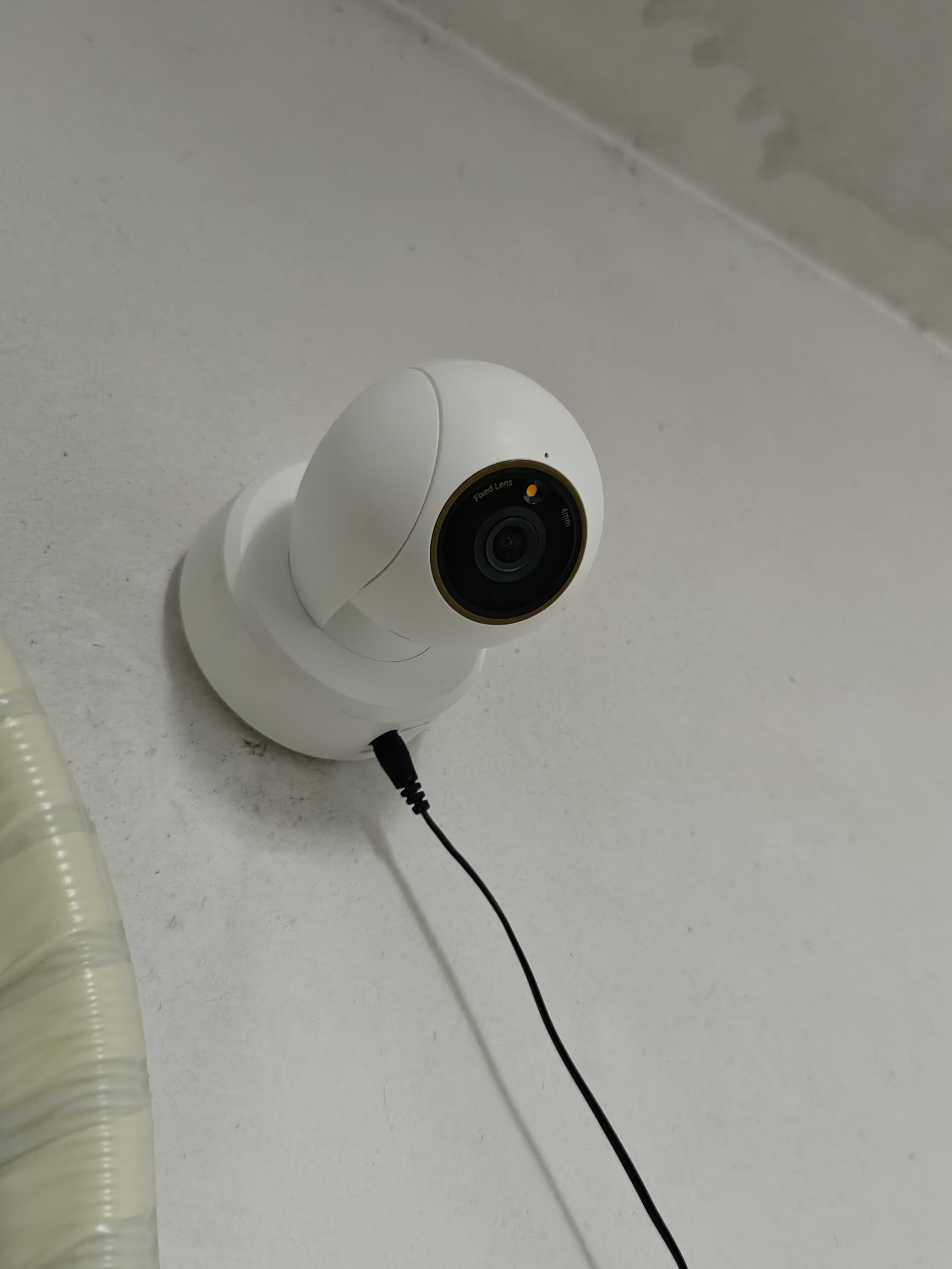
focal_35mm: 34
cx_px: 577
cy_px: 661
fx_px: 1247
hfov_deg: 41.6
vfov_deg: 53.9
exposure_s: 1/50
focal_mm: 6.45
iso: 477
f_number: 1.68
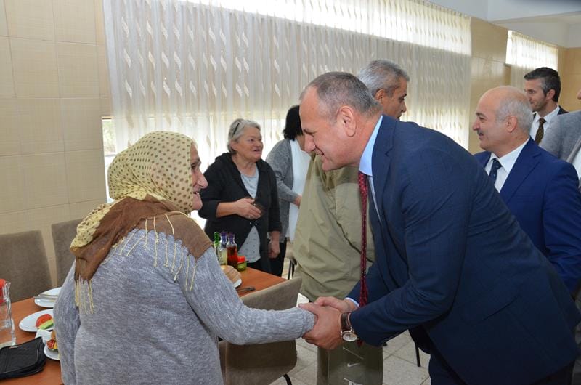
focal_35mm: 27
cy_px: 192
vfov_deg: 47.7
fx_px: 435
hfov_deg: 67.5
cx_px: 290
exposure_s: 1/60
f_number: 7.1
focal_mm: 18
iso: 1000
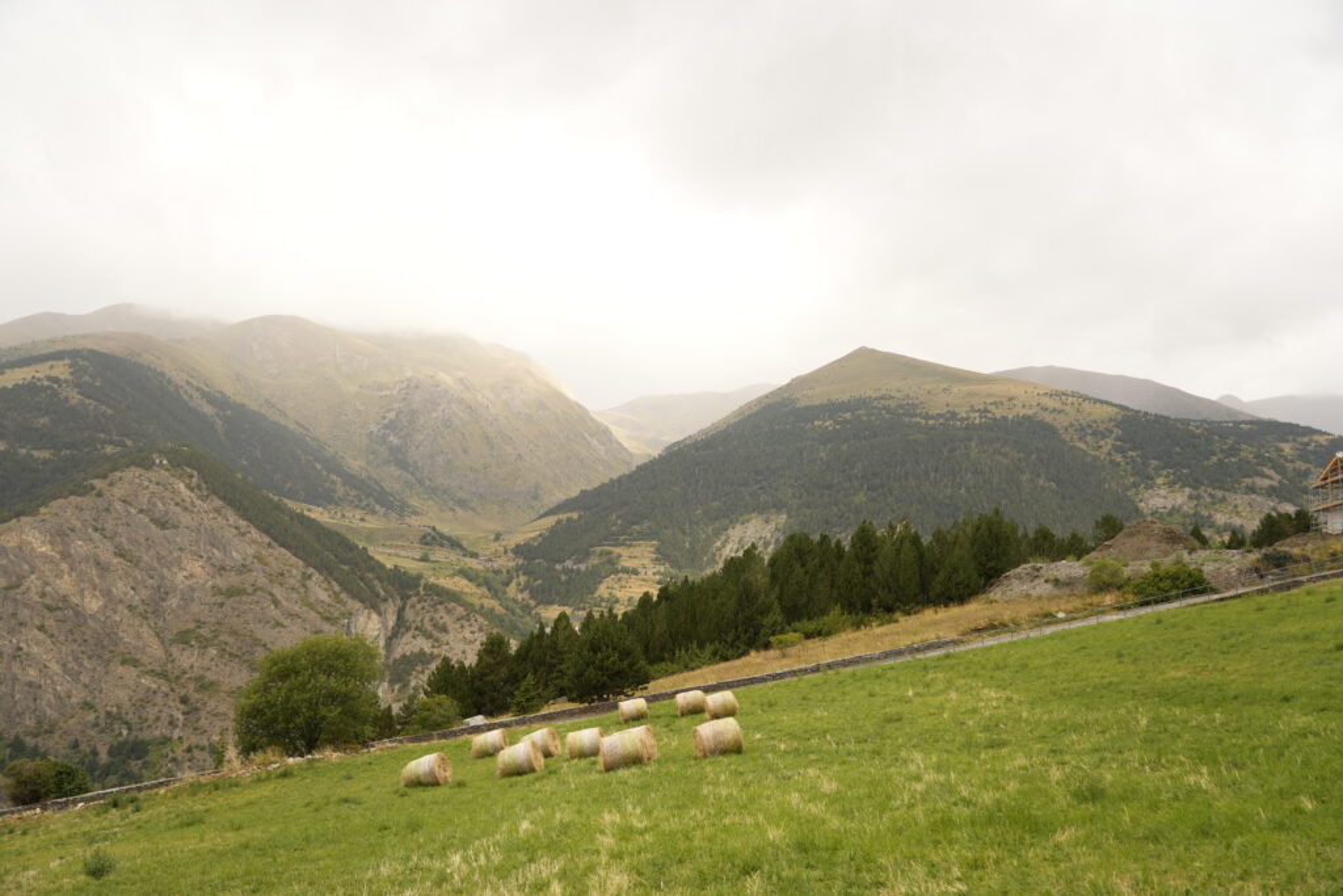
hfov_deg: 61.9
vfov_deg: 43.6
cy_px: 448
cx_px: 672
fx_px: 1119
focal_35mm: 30
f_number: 4
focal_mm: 30
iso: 100
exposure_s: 1/400
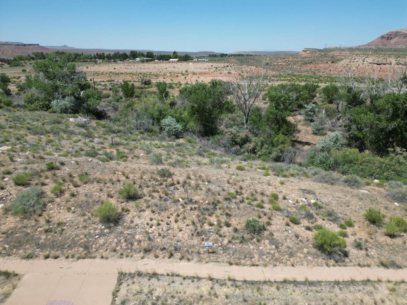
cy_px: 152
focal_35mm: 24
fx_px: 282
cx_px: 204
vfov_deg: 56.8
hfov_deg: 71.6
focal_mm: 6.72
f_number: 1.7
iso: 100
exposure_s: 1/2500
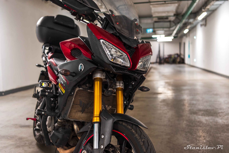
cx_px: 114
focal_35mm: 38
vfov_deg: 35.1
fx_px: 242
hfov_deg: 50.7
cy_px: 76
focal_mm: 36
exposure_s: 1/50
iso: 500
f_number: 2.8
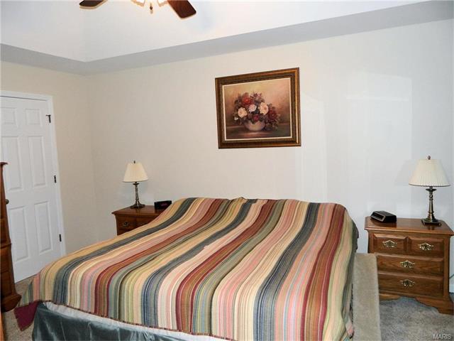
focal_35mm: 25
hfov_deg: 69.4
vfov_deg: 54.9
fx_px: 328
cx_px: 227
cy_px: 170
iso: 200
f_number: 3.1
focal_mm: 4.5
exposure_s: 1/30
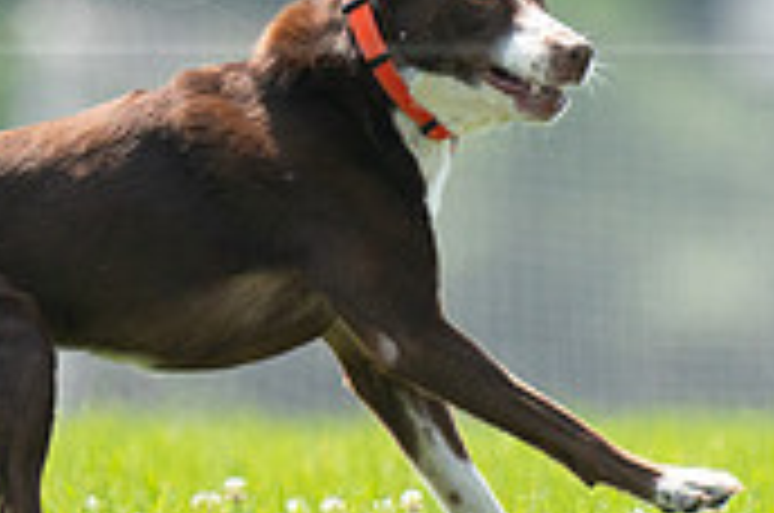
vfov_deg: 0.7
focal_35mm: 2043
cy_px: -16
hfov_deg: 1.0
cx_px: 332
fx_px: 43843
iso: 2500
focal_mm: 600
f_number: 6.3
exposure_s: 1/4000
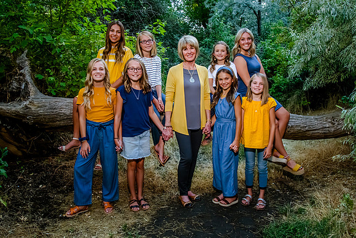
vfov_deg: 48.3
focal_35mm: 27
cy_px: 126
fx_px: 265
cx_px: 179
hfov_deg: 67.8
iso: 4000
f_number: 9
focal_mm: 24
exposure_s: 1/320
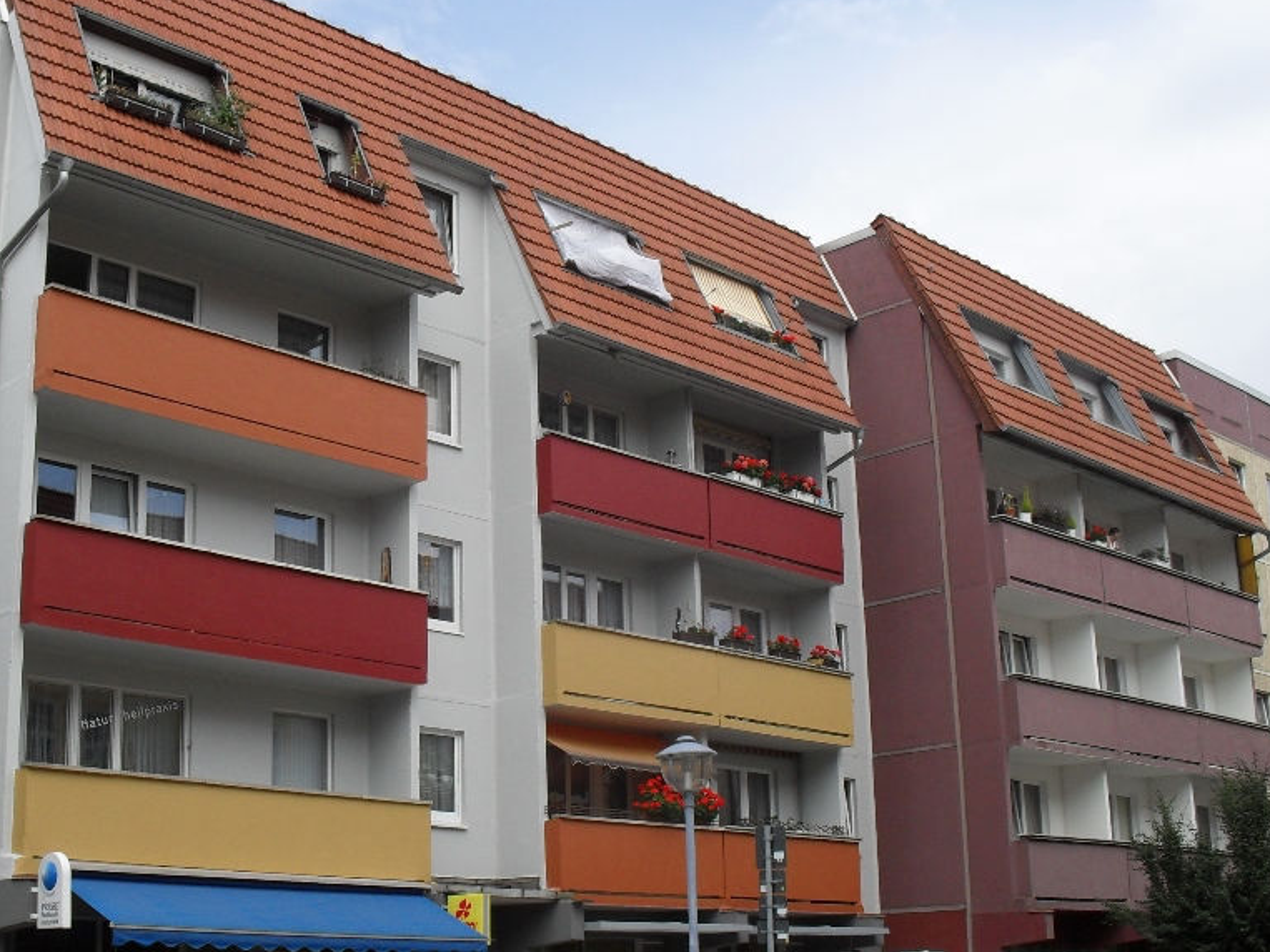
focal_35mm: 47
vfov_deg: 30.8
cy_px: 566
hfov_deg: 40.2
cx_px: 478
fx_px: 1724
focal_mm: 6.3
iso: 100
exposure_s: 1/180
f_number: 8.4
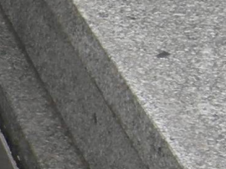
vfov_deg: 5.8
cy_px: 102
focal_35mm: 256
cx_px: -368
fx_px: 1670
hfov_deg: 7.2
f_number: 4.8
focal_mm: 7.5
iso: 64
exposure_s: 1/147
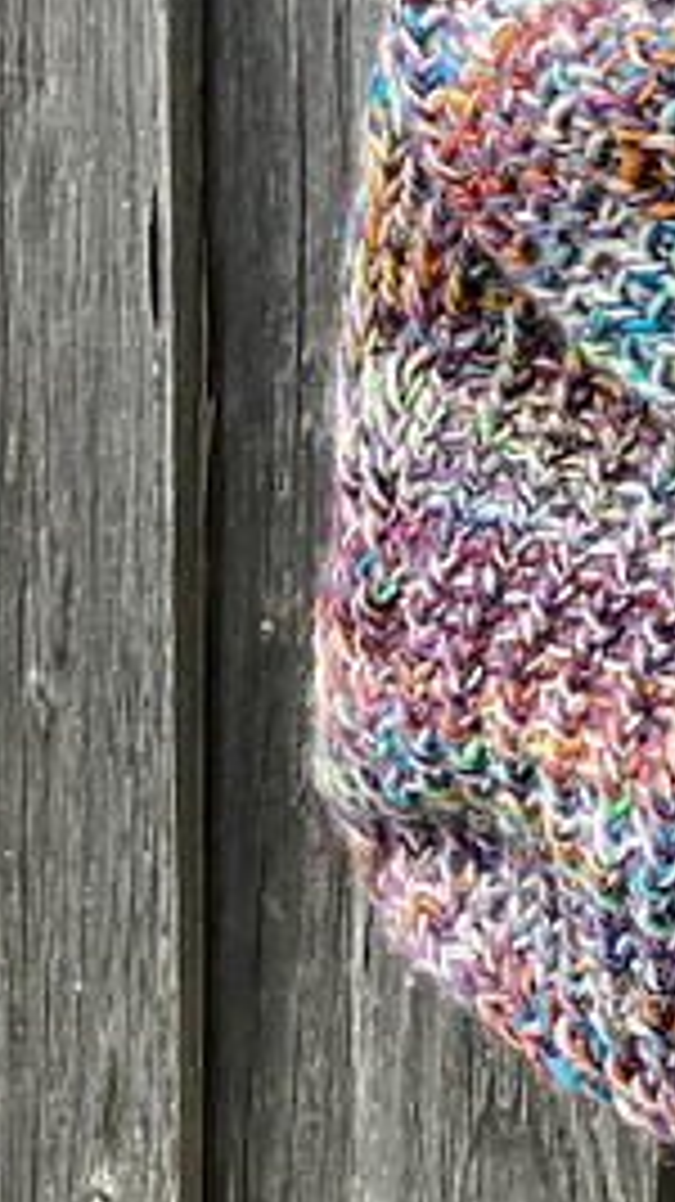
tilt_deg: -14.0
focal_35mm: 73
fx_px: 2325
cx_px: 1017
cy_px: 311
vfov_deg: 28.6
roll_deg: -3.2
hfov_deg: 15.3
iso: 20
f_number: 1.8
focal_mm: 3.99
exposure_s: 1/360
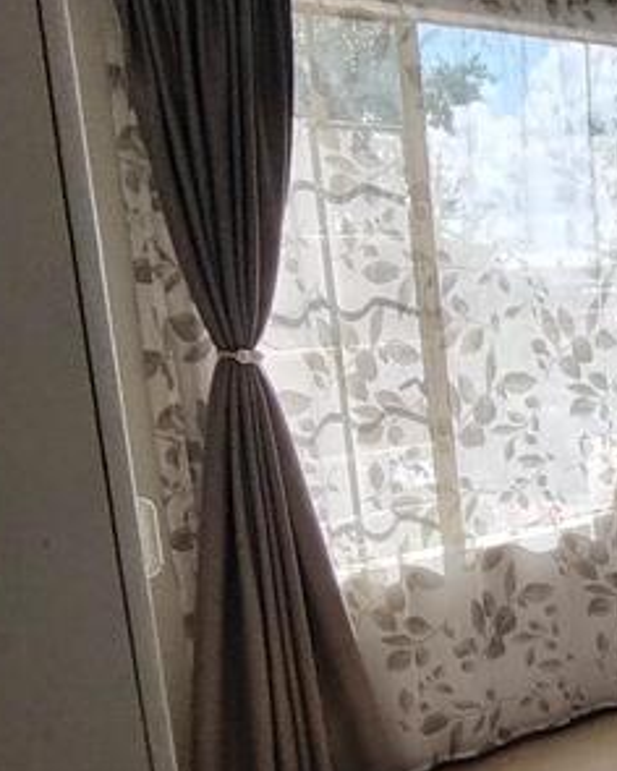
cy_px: 439
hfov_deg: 26.2
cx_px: 884
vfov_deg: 41.1
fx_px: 1027
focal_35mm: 45
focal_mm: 1.42
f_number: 2.2
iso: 100
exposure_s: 1/449
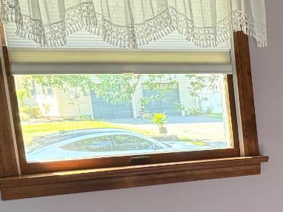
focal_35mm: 94
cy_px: 254
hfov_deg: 16.8
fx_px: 768
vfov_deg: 15.2
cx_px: 528
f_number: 1.78
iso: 320
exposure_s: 1/60
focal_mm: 6.76
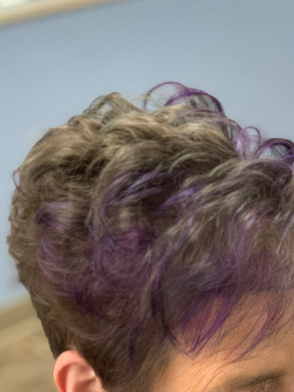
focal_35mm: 94
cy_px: 297
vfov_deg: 20.7
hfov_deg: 15.7
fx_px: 1064
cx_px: 171
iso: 320
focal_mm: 6
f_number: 2.4
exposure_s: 1/60
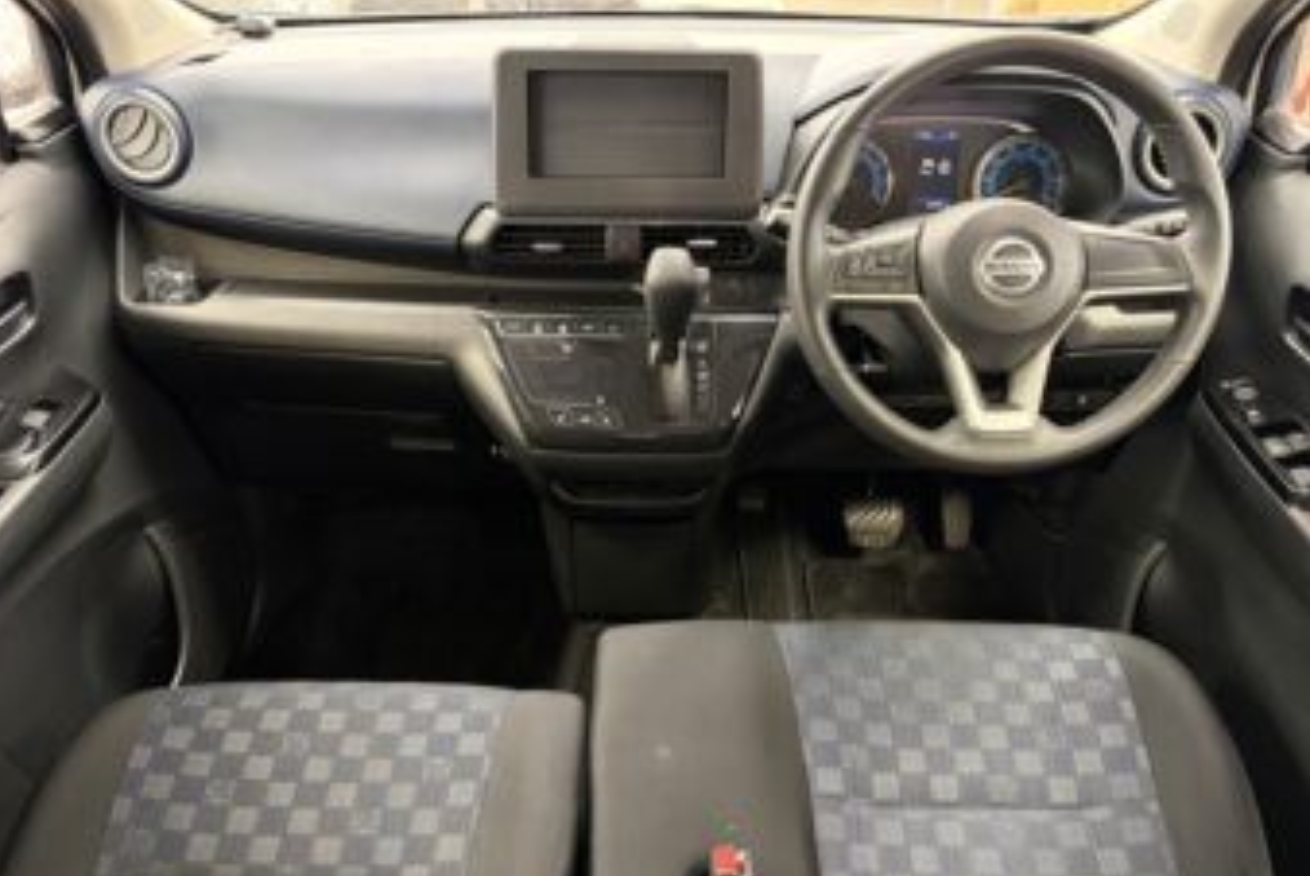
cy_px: 502
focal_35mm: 28
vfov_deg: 46.3
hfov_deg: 65.4
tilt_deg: -36.2
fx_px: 1020
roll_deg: +1.1
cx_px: 636
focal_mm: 5.96
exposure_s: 1/25
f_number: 1.6
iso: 500
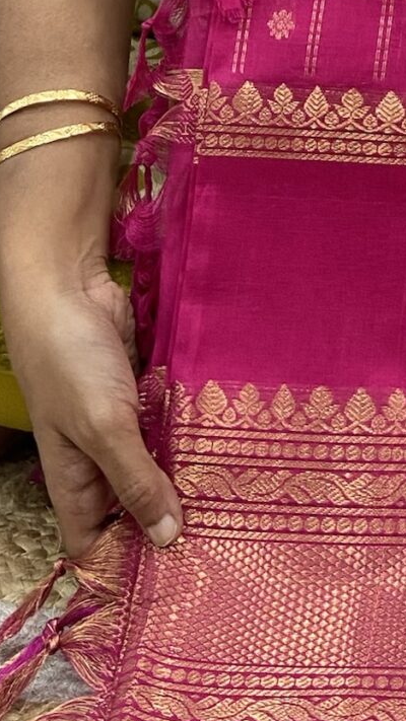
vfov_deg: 18.8
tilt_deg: -7.7
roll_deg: -1.8
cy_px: -318
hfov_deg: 11.2
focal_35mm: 102
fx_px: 1952
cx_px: 679
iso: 64
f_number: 1.8
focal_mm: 4.25
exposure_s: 1/50
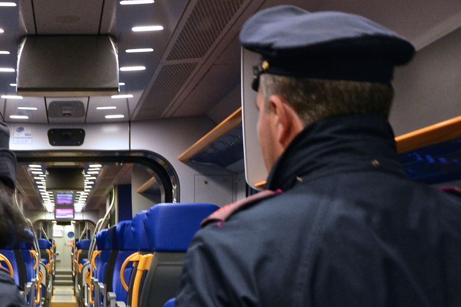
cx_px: -1
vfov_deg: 23.3
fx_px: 730
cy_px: 259
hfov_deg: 32.3
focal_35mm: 57
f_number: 3.5
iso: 2200
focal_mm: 18
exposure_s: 1/60
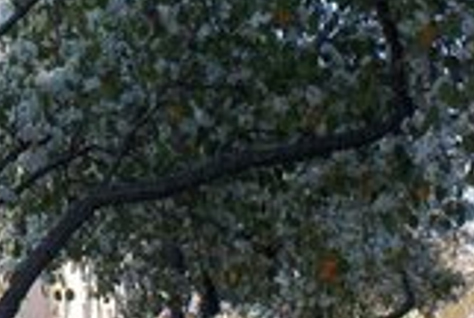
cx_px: 66
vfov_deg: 14.3
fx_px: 1253
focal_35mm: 95
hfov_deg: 21.1
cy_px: 12
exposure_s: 1/320
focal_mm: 16
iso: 200
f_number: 5.6
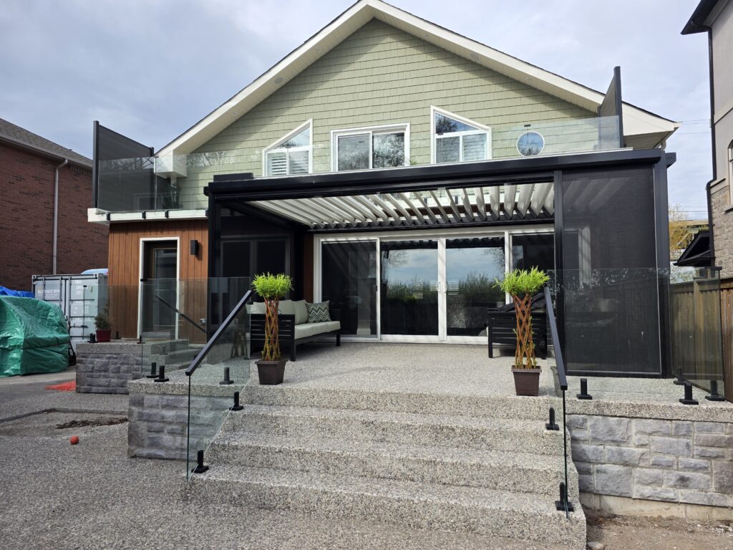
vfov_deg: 58.9
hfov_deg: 73.9
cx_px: 366
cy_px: 275
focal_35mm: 23
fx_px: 487
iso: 80
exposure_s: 1/3109
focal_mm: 6.3
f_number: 1.7
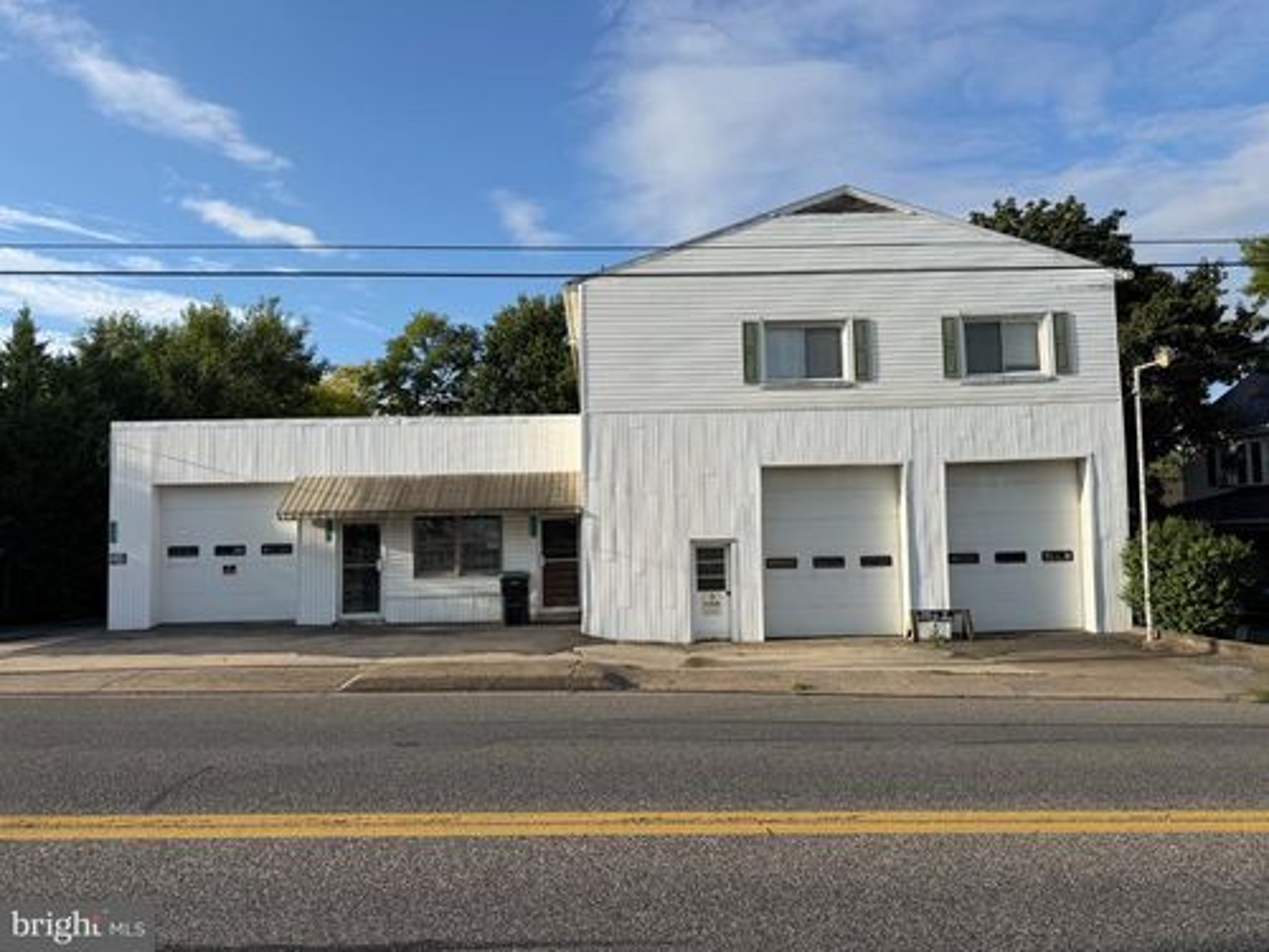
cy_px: 476
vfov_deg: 56.8
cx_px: 634
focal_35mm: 24
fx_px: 880
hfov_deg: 71.6
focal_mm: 6.76
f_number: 1.78
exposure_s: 1/4167
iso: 80
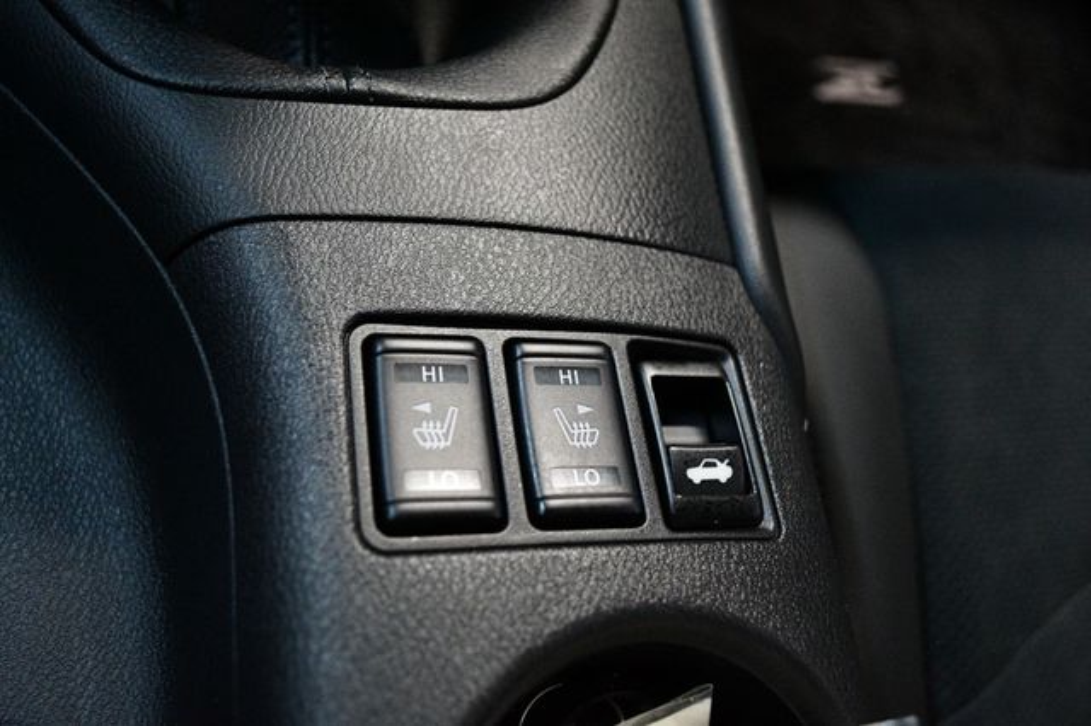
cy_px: 363
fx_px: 1000
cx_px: 546
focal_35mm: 33
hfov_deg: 57.2
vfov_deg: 39.9
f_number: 3.8
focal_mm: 22
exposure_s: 1/60
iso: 5000
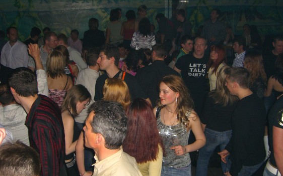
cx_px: 143
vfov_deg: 29.8
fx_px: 332
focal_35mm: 43
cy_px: 87
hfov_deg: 46.2
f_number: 2.8
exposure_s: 1/60
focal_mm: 7.9
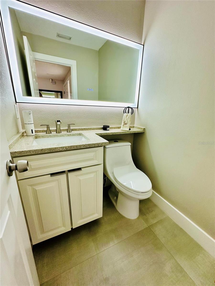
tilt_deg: -16.3
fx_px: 116
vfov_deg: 102.1
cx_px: 108
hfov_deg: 85.7
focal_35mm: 14
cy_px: 143
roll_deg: -1.9
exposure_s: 1/99
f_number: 2.2
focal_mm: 2.22
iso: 160
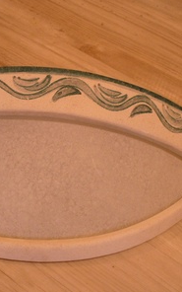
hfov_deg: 24.0
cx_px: 36
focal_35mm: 53
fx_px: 421
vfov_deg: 38.2
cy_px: 147
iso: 200
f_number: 2.8
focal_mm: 6.1
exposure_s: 1/25
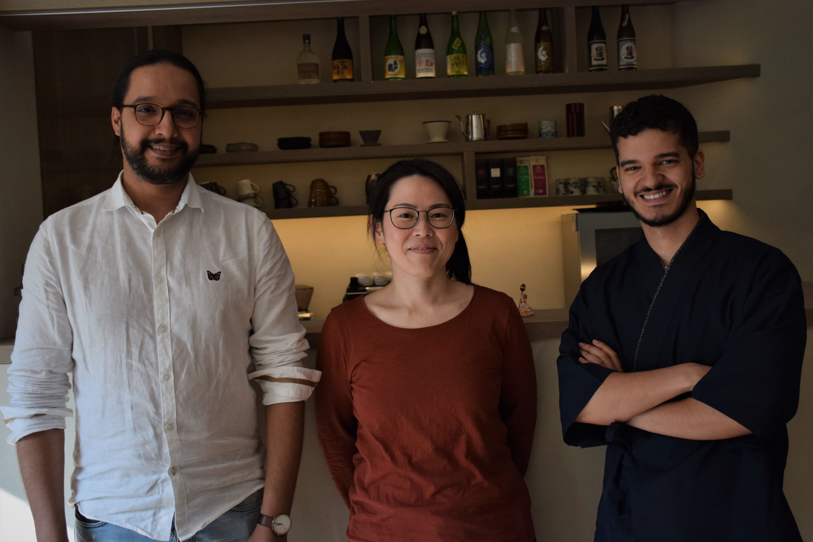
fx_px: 779
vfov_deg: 38.4
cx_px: 406
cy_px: 271
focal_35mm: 34
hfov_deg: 55.1
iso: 900
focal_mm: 23
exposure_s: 1/500
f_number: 3.8
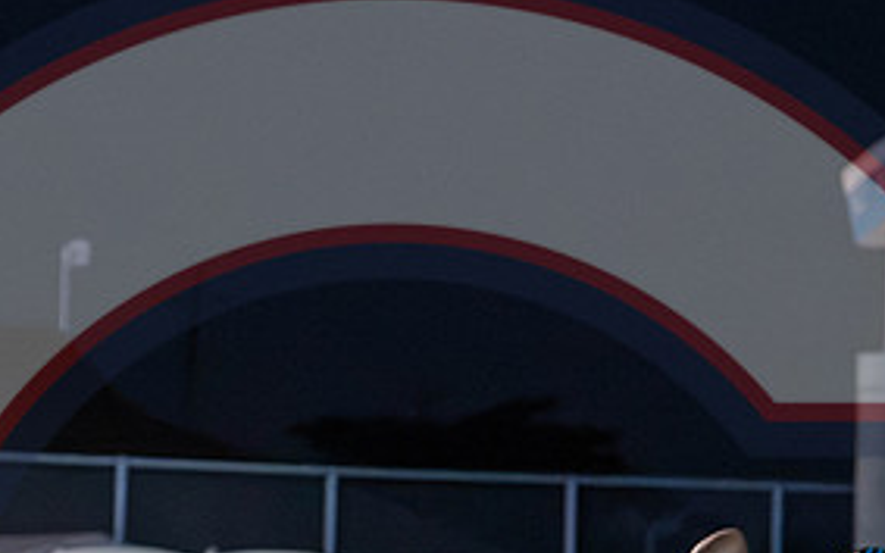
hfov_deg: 5.3
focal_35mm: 397
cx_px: 122
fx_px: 9577
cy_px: 740
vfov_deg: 3.3
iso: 10000
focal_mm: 135
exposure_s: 1/1000
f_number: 2.8
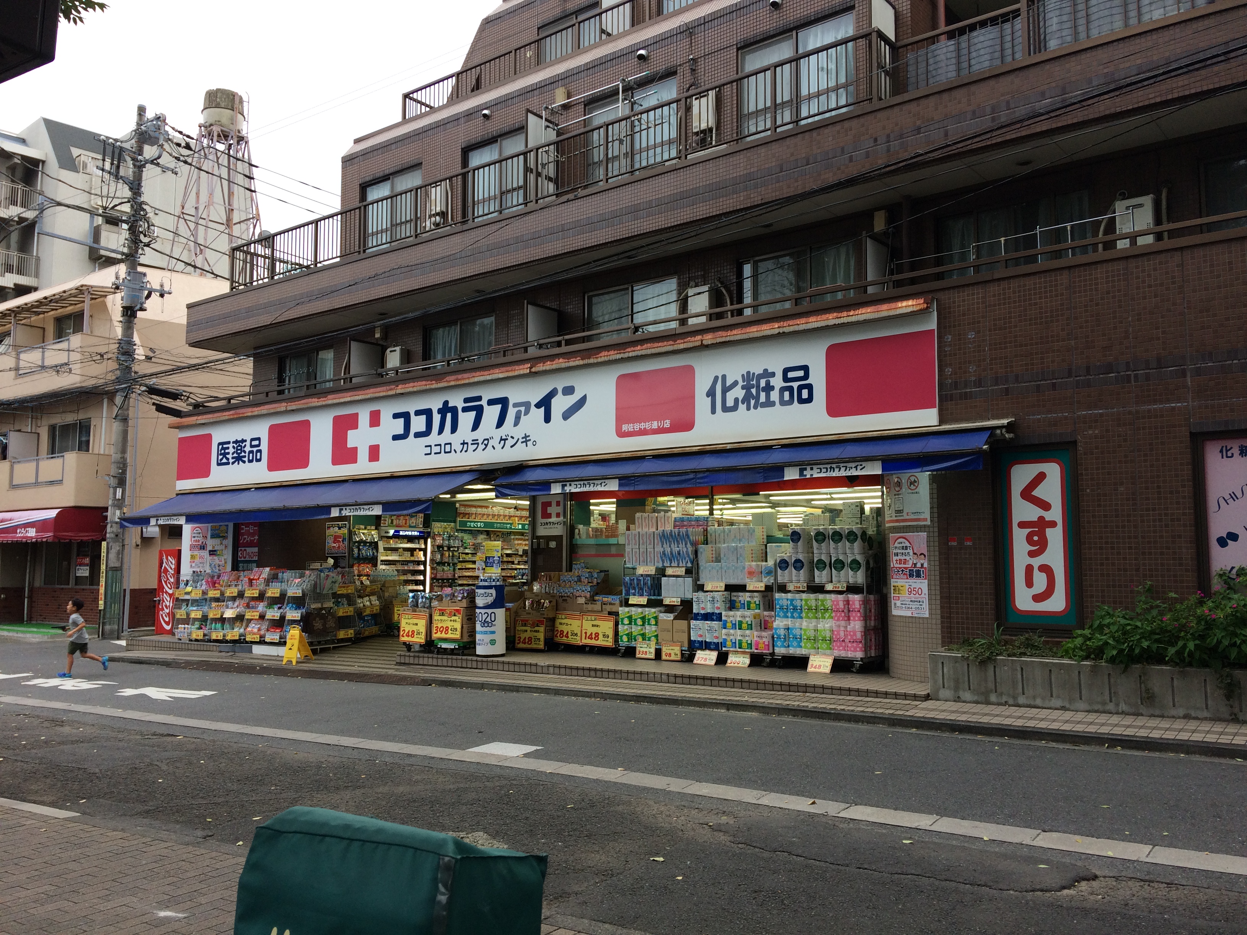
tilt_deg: +3.2
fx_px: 1045
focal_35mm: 29
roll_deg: -0.4
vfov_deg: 48.2
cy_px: 468
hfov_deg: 61.7
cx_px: 624
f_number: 2.2
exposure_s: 1/151
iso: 32
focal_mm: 4.15
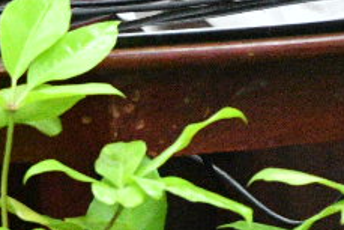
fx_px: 10823
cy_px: -356
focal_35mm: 1132
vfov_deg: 1.2
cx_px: 918
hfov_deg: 1.8
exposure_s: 1/80
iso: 6400
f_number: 7.1
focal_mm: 160
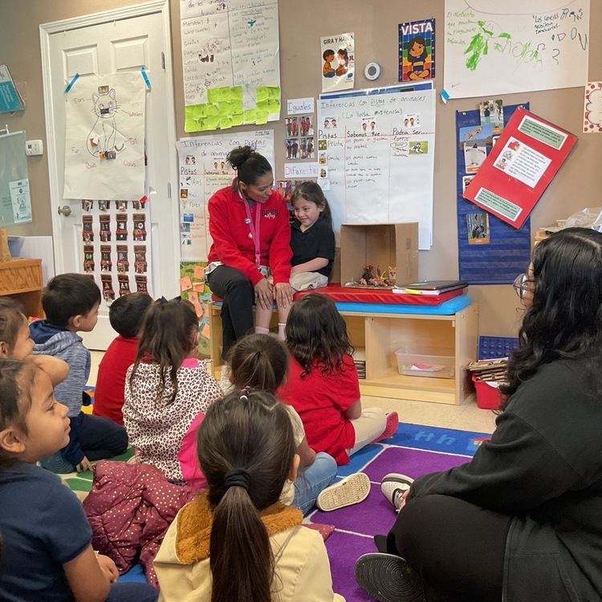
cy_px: 302
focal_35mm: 35
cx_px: 302
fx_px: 689
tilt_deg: -7.5
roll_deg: +1.8
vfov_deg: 47.2
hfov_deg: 47.2
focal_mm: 3
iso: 125
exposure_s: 1/60
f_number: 1.8
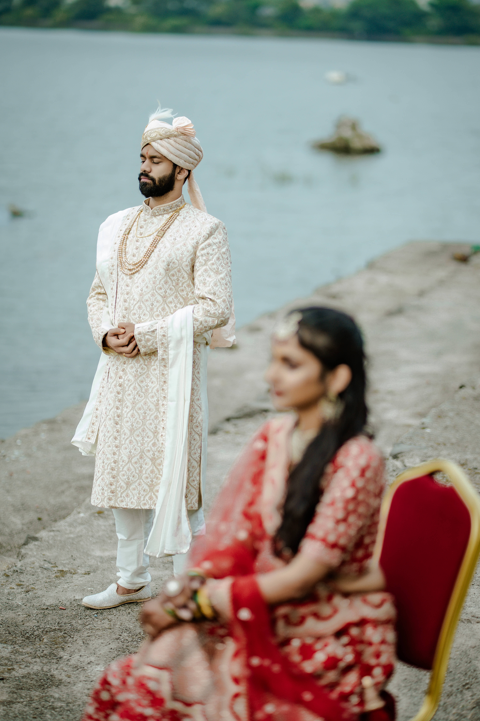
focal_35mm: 97
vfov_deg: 21.0
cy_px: 349
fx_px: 1940
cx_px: 251
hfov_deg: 14.1
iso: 200
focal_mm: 85
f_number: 1.4
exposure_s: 1/640
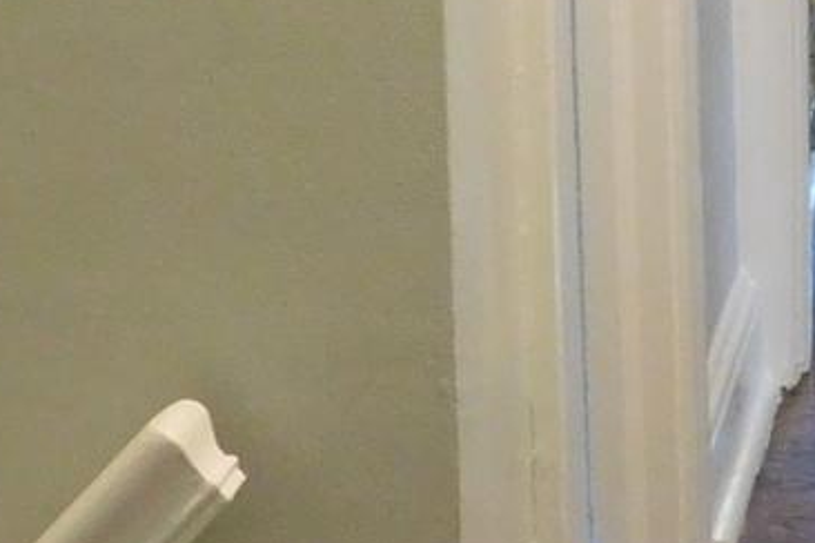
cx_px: 964
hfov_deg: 14.8
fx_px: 3033
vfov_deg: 10.1
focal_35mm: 134
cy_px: -102
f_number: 3
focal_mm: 4
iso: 400
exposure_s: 1/20
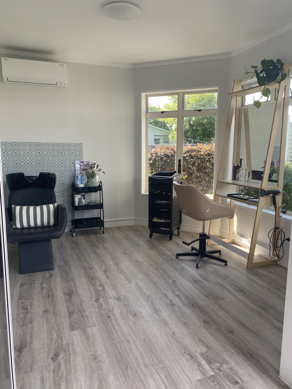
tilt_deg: -7.8
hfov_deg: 53.1
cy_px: 194
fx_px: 292
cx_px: 146
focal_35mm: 26
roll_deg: -0.8
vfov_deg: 67.3
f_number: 1.8
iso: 64
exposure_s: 1/122
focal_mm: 4.25
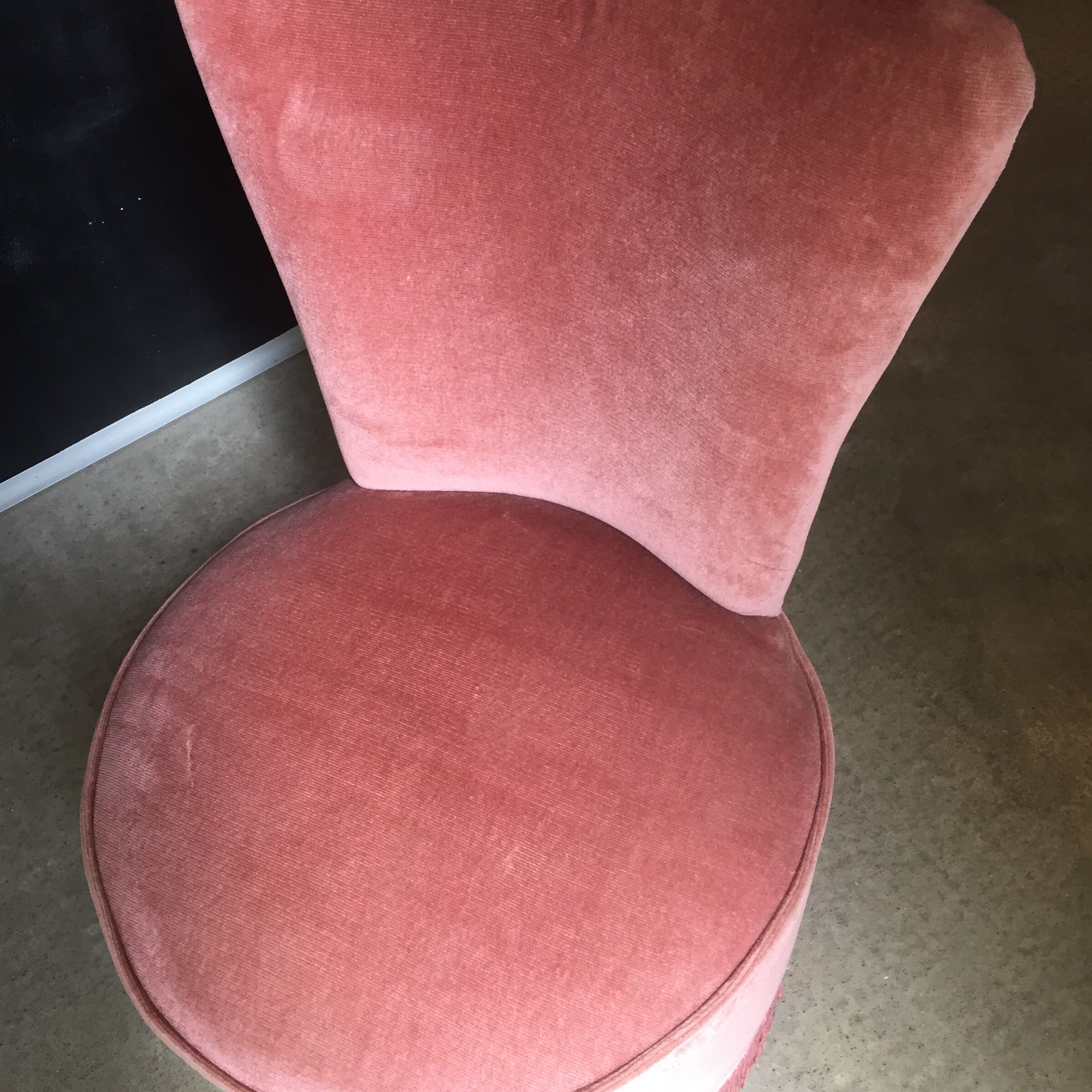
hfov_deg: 47.2
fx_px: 1249
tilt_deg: -52.4
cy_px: 542
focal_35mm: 35
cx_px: 536
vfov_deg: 47.2
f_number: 2.2
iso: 50
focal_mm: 4.15
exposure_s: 1/33
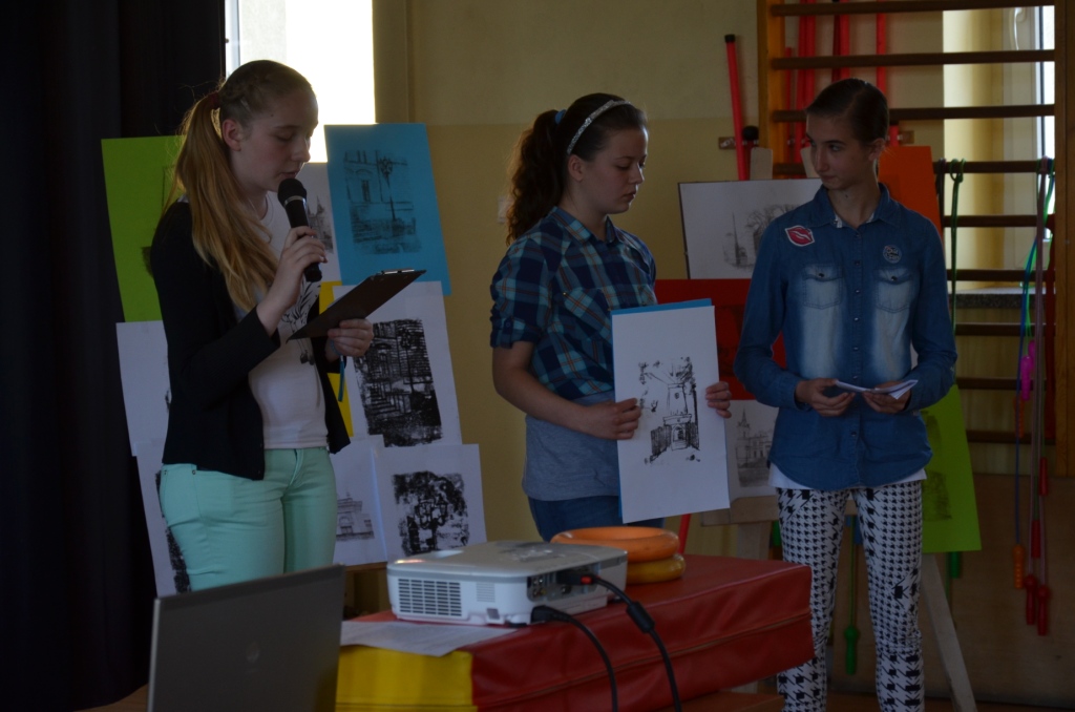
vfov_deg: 12.1
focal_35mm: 112
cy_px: 356
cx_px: 538
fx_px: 3352
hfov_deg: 18.2
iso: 400
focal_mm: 75
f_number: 5.3
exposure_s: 1/60
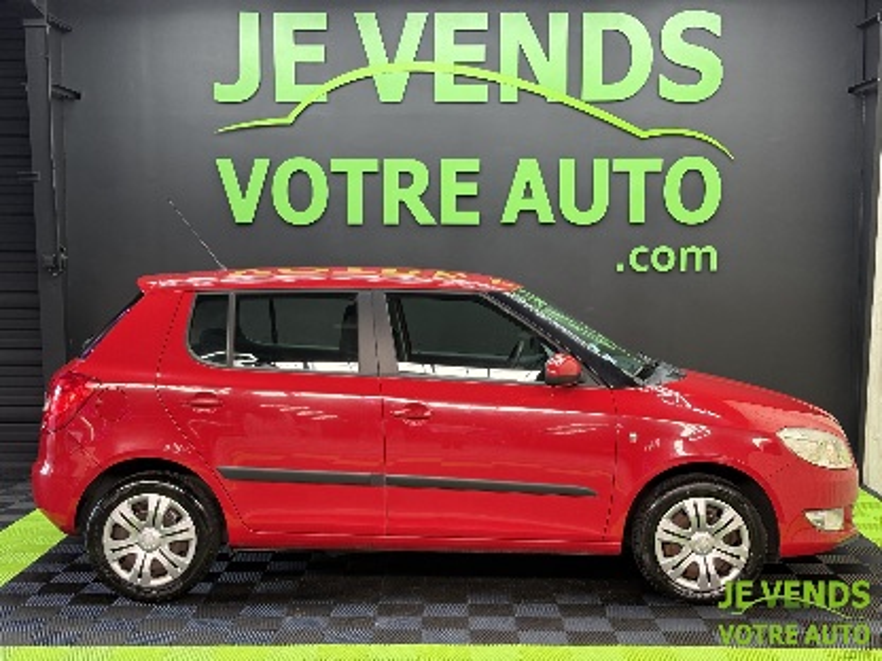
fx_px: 1325
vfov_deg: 28.0
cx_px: 441
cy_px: 330
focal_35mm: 52
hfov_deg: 36.8
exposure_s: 1/50
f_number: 1.6
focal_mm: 5.96
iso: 64
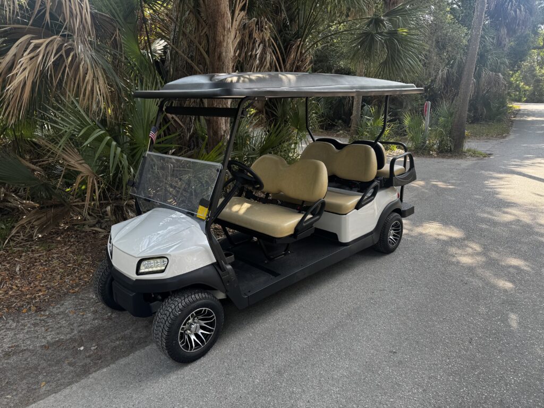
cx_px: 272
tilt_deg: -15.1
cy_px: 204
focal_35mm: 24
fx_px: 377
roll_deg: +0.1
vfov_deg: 56.8
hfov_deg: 71.6
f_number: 1.78
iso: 80
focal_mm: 6.76
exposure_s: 1/279
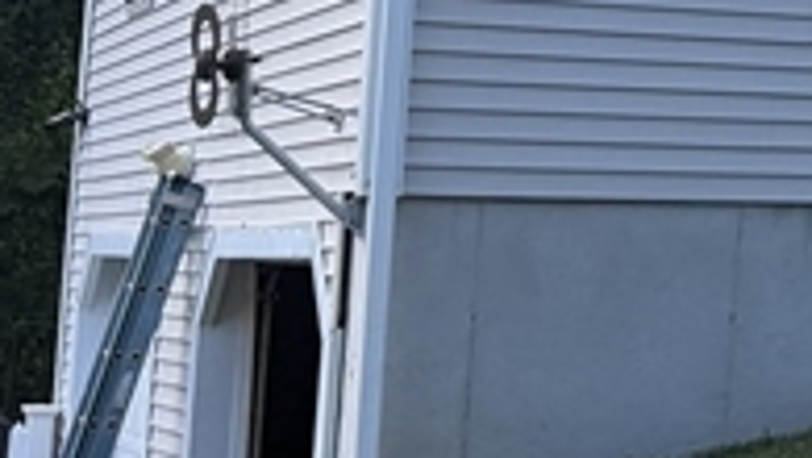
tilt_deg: +8.0
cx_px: 1620
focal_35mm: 137
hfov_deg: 13.5
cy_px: -162
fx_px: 2952
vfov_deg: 8.7
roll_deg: -0.4
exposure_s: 1/1091
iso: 100
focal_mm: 6.76
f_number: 1.78
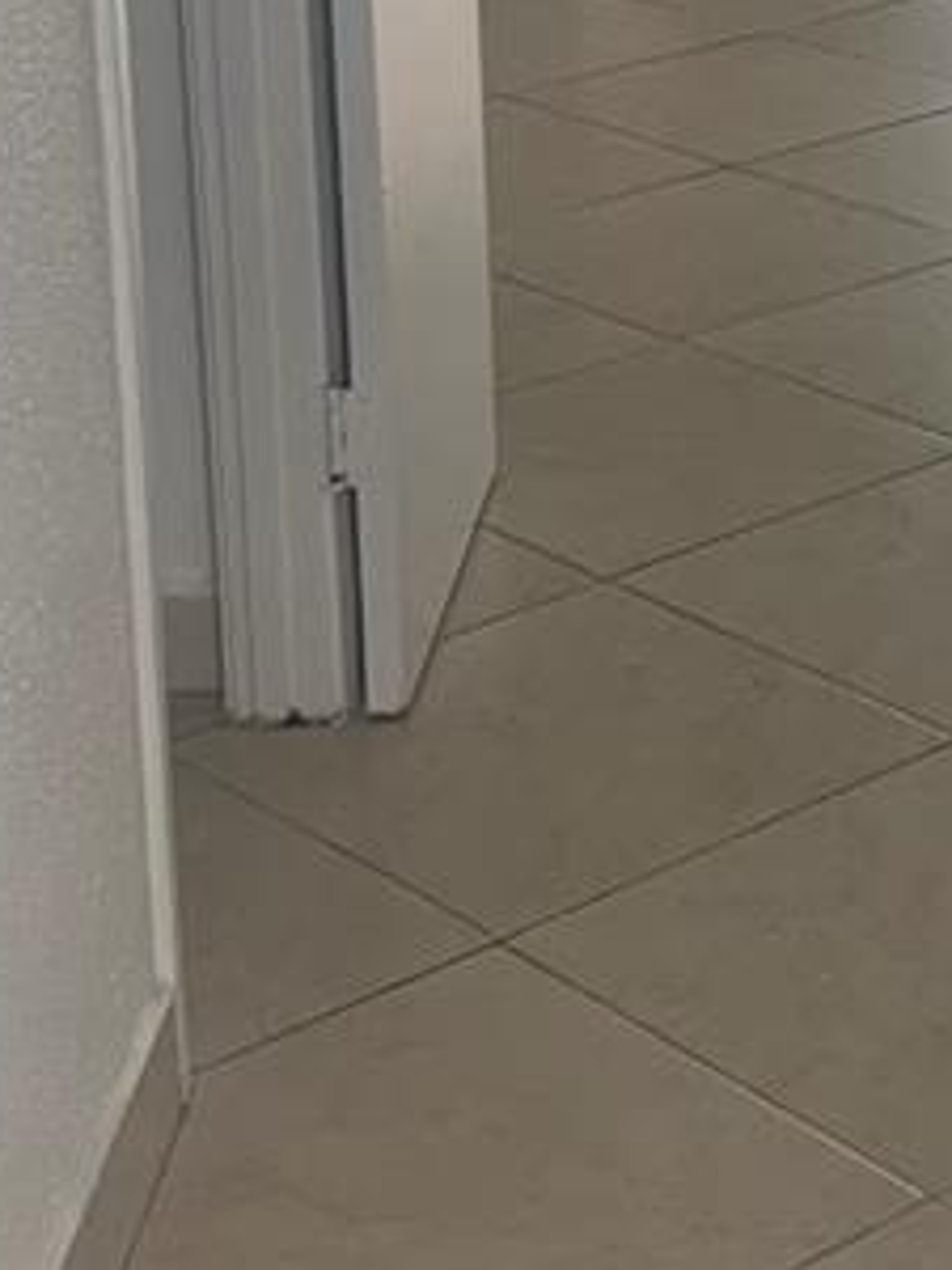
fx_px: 3814
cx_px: 965
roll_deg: +1.6
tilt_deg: -14.6
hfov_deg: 14.0
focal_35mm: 104
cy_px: 25
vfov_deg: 18.4
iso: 32
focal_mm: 4.25
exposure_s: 1/121
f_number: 1.8
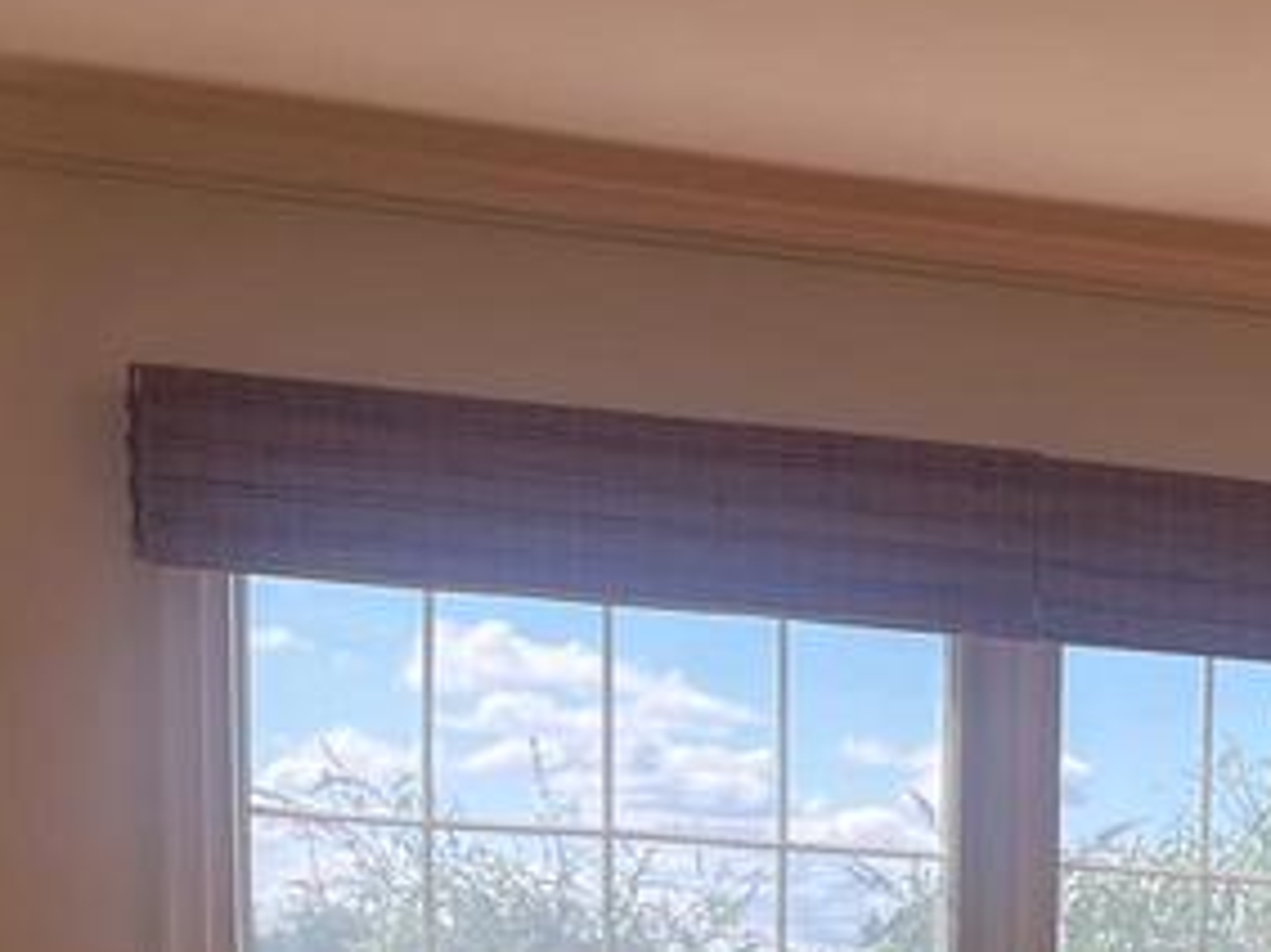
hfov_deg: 19.9
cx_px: 1428
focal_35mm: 94
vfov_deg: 14.3
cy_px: 1590
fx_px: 3450
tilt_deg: -8.9
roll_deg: -1.7
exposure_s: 1/658
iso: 50
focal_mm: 5.7
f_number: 1.5
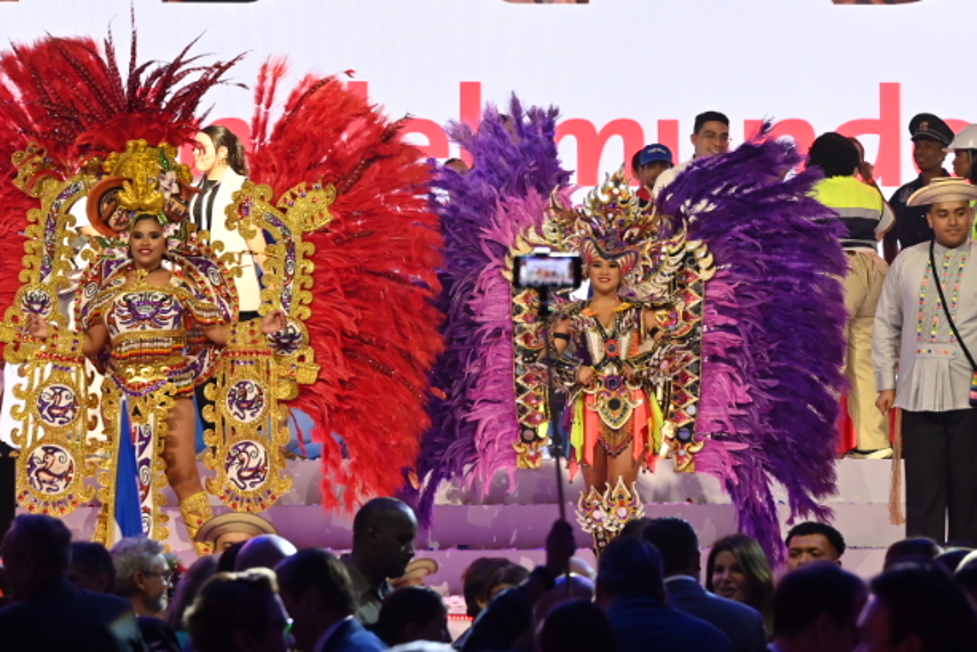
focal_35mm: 185
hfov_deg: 11.1
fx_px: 5022
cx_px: 449
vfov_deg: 7.4
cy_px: -35
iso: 500
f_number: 3.5
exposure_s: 1/200
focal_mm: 70
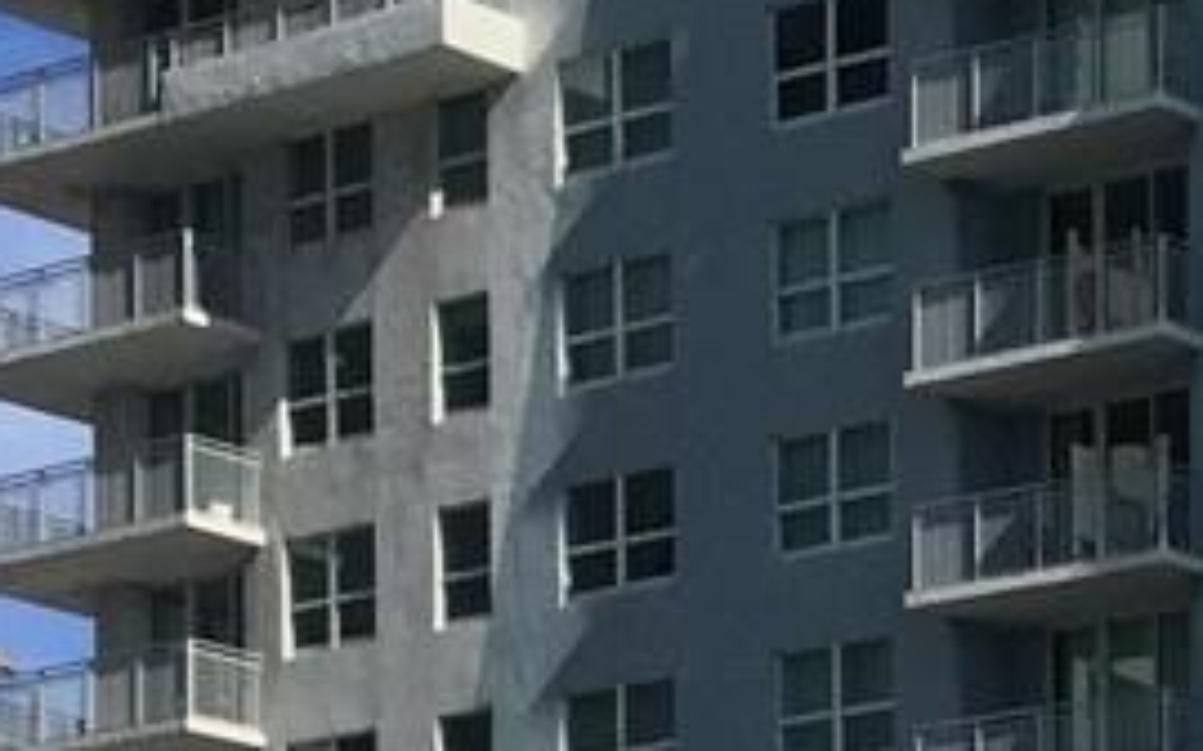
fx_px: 5999
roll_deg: -0.5
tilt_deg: +1.2
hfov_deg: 10.6
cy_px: 2007
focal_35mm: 183
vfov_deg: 6.7
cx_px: 2263
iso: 32
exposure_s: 1/2825
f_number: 2.2
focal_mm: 4.15
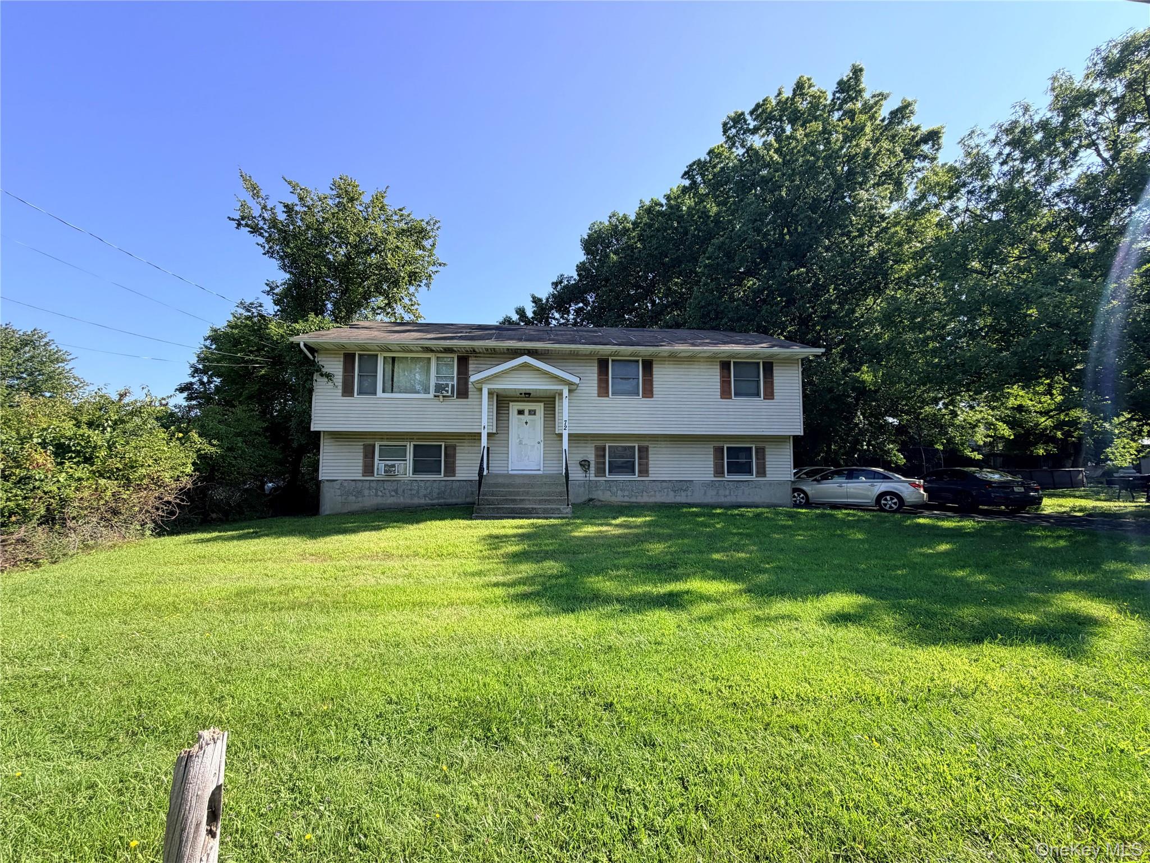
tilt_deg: +3.3
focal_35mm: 14
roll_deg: -0.1
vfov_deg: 85.7
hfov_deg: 102.1
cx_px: 575
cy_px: 432
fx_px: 465
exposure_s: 1/658
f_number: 2.2
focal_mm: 2.22
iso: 40
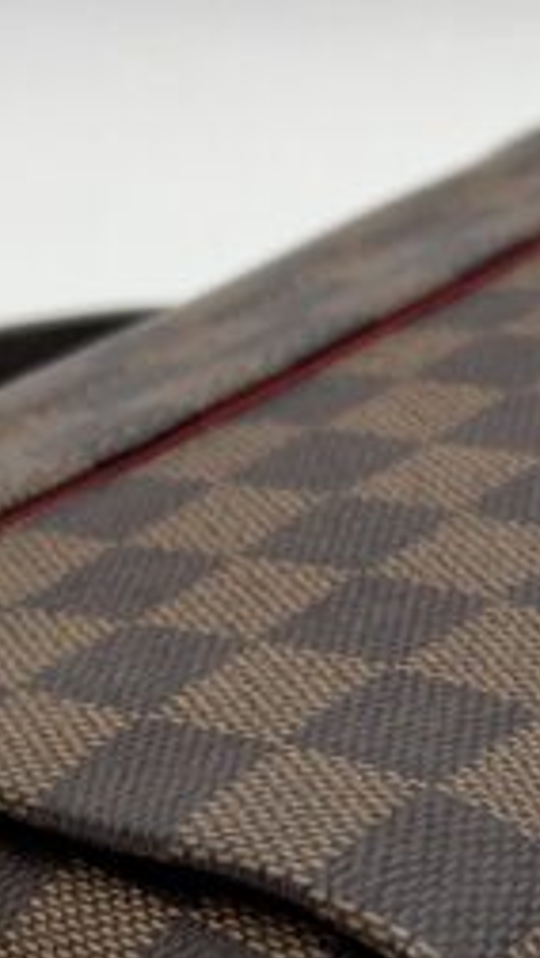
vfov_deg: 18.1
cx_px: 300
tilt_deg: -36.6
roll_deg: -5.1
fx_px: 2923
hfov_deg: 10.6
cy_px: 973
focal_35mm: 115
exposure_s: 1/190
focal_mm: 5.7
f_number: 1.5
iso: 40
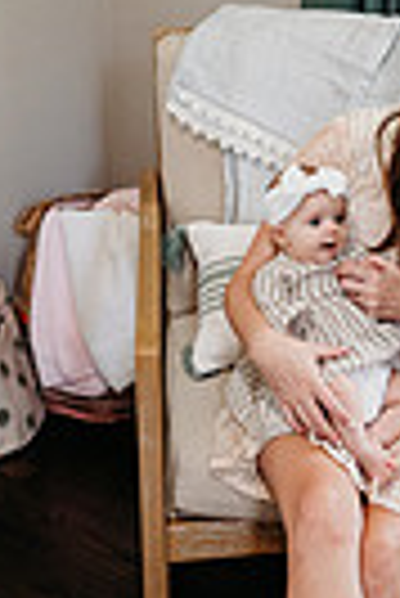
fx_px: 1346
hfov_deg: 16.4
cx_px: 427
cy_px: 157
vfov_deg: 24.8
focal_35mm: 81
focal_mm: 24
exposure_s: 1/200
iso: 1600
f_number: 2.5
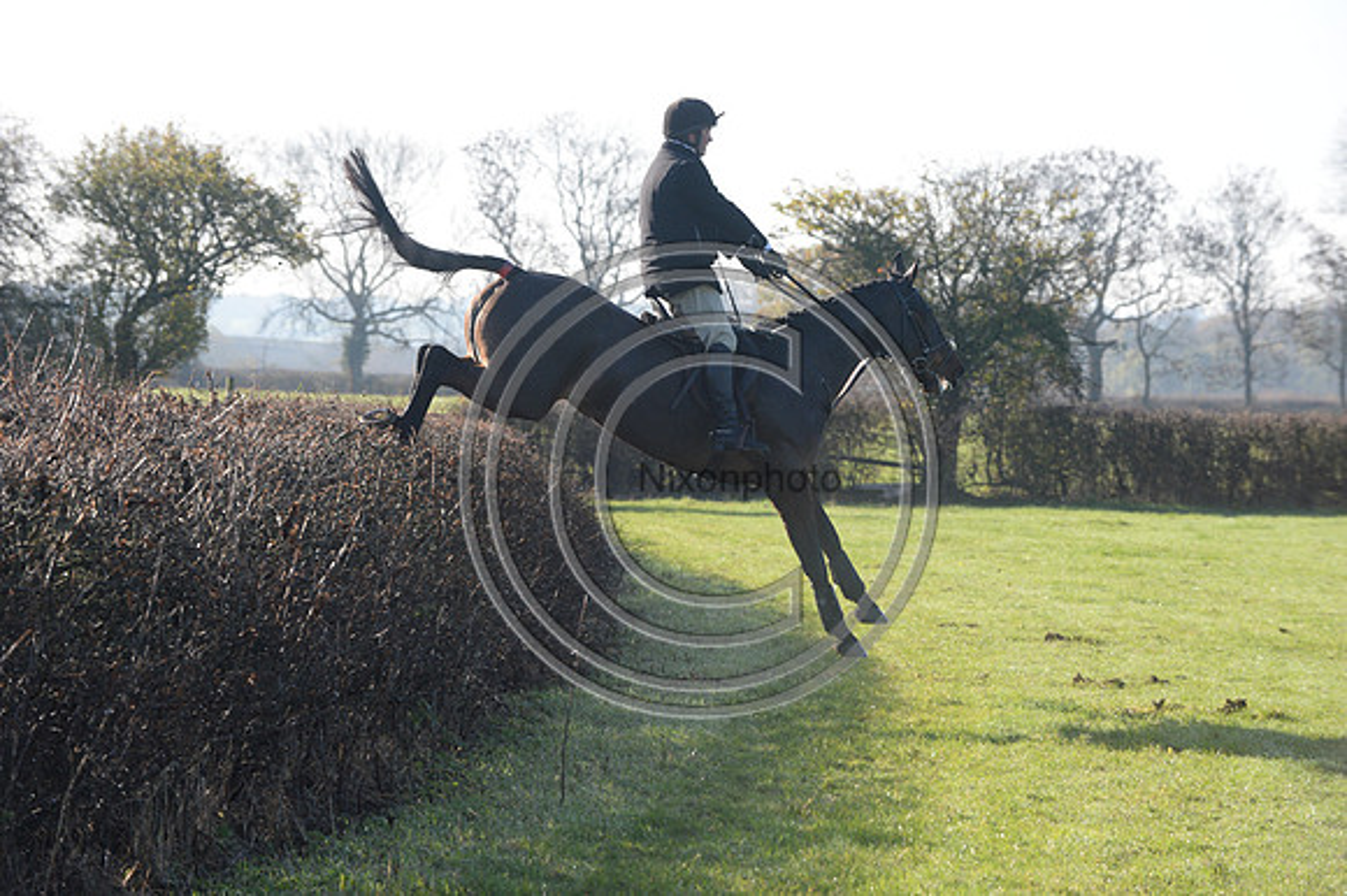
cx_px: 674
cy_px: 448
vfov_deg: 9.8
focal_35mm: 140
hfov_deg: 14.7
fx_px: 5235
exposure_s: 1/1250
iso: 1000
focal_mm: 140
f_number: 6.3
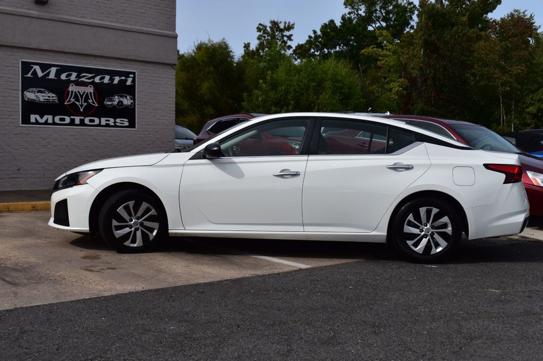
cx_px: 272
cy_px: 180
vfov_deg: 30.8
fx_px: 656
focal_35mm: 44
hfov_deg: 45.0
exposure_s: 1/640
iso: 200
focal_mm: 29
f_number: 11
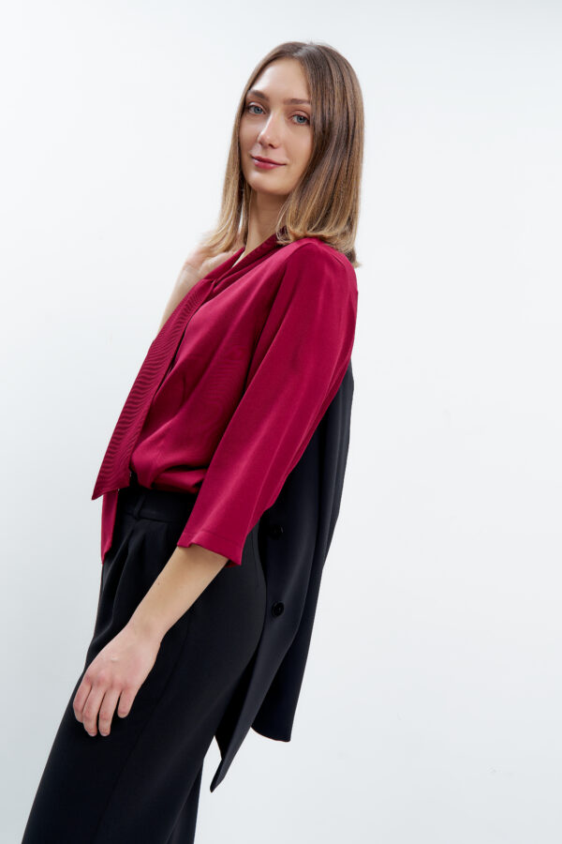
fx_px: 1100
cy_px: 422
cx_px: 281
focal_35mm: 47
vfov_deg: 41.9
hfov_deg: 28.6
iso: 100
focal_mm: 47
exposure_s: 1/160
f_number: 9
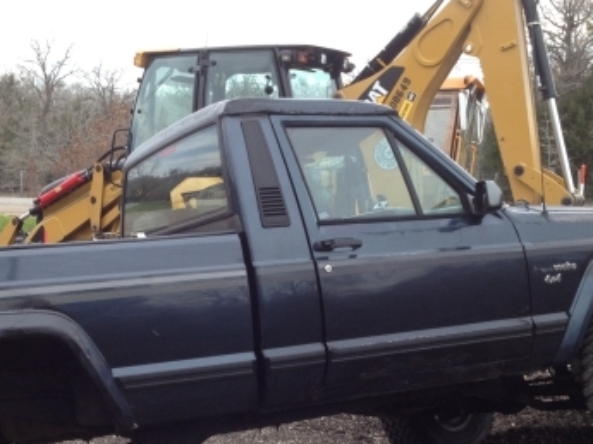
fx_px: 1112
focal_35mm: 65
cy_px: 349
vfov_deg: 22.3
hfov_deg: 29.8
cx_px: 260
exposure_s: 1/60
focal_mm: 4.28
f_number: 2.4
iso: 80
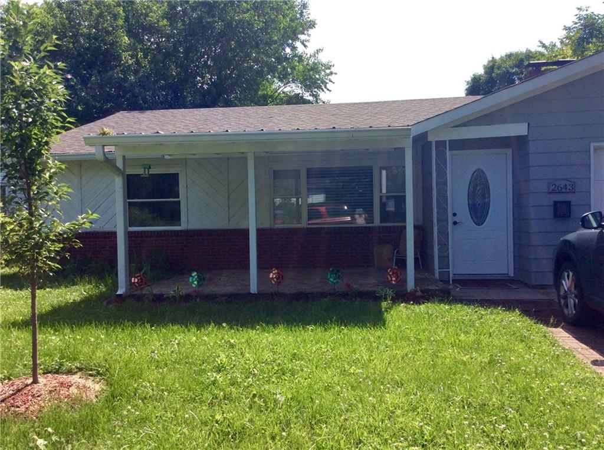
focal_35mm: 32
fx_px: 557
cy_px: 225
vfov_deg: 44.0
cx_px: 302
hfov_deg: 56.9
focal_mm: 3.3
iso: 32
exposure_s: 1/1192
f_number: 2.4
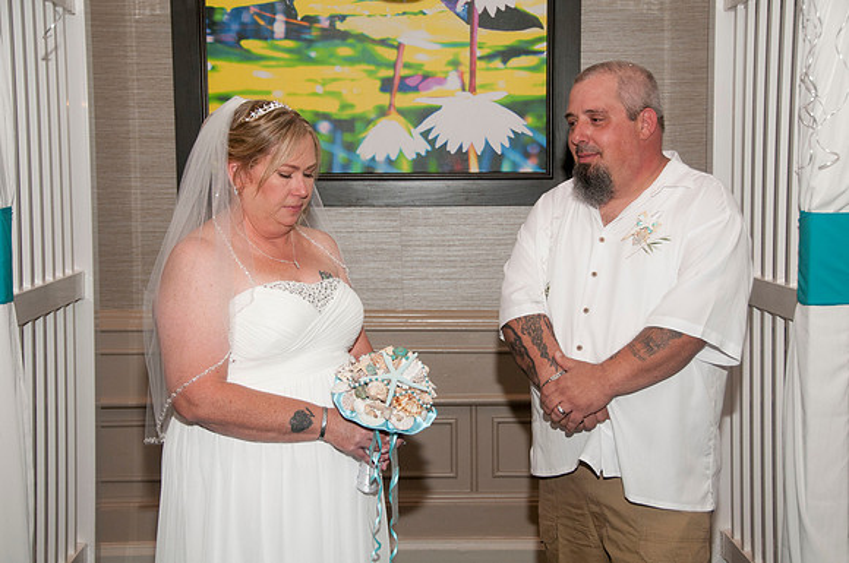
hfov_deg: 35.1
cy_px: 282
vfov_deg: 23.7
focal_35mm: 57
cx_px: 424
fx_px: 1342
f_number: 5.6
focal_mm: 38
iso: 400
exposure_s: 1/60
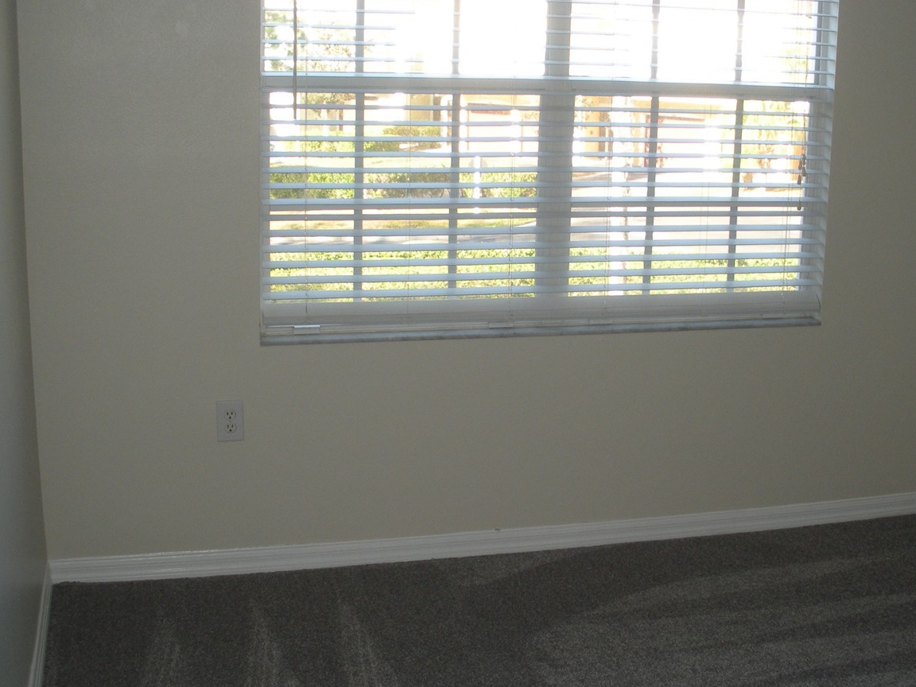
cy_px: 371
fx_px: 1323
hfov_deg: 37.9
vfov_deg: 29.1
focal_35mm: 50
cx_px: 581
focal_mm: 6.3
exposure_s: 1/62
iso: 97
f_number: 3.5
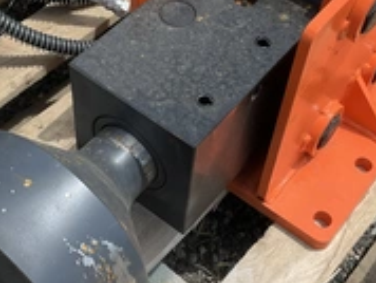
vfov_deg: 22.6
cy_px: 110
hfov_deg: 29.8
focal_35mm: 65
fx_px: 707
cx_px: 184
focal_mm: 3
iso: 25
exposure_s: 1/1577
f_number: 1.8
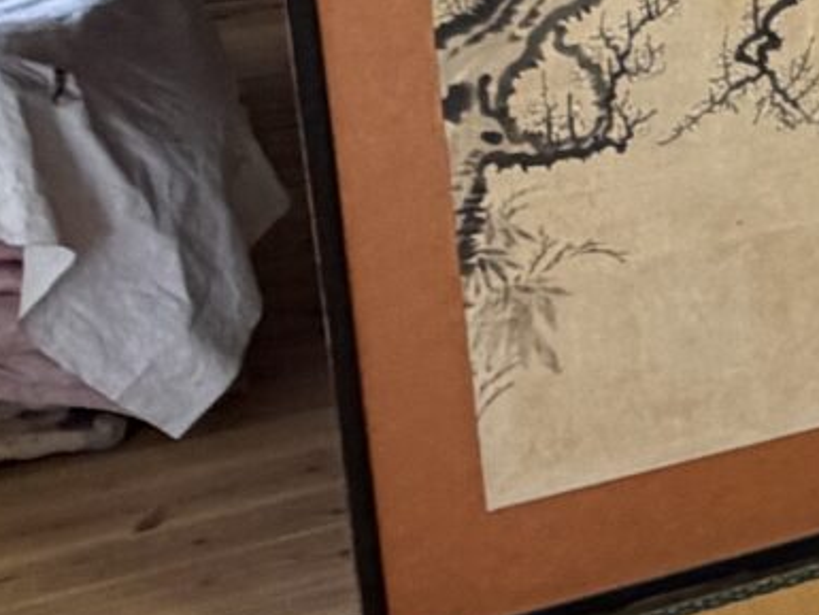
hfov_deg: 16.8
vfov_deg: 15.2
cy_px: -172
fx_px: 2201
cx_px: 1553
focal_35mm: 93
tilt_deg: -11.5
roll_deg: +0.0
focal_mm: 2.22
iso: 320
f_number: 2.2
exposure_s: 1/50
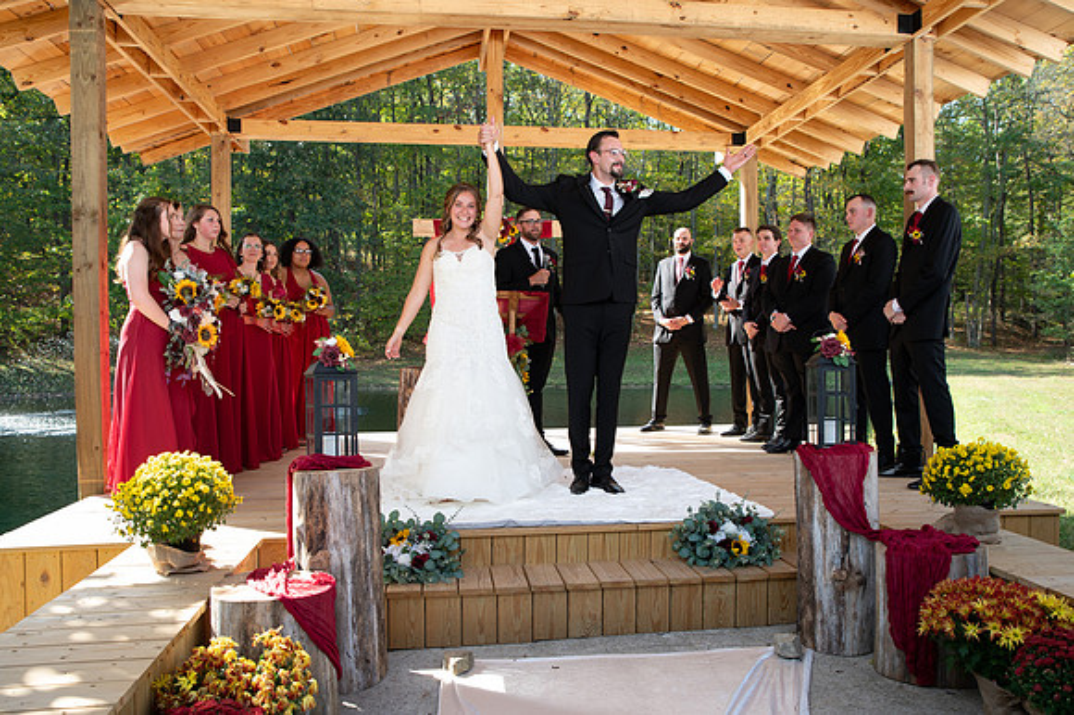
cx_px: 565
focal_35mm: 28
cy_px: 373
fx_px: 823
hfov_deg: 66.2
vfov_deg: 46.9
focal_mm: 26
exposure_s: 1/250
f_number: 4
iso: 320
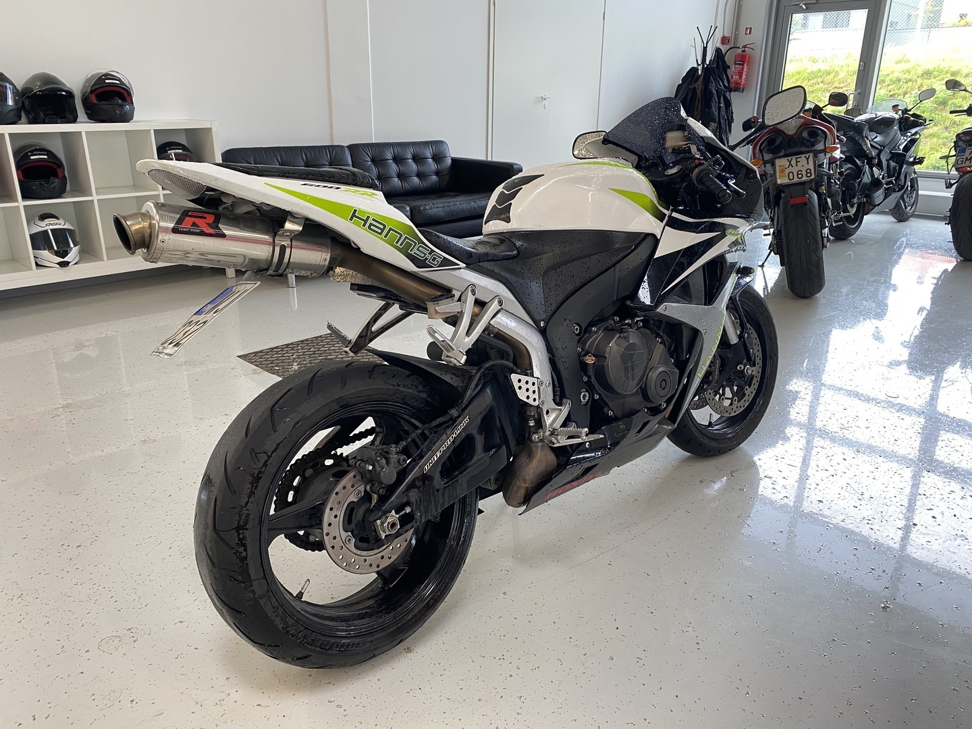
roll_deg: -1.8
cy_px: 364
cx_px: 486
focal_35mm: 26
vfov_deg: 53.1
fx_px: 730
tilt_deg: -19.6
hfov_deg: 67.3
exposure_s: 1/50
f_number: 1.8
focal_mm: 4.25
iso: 64
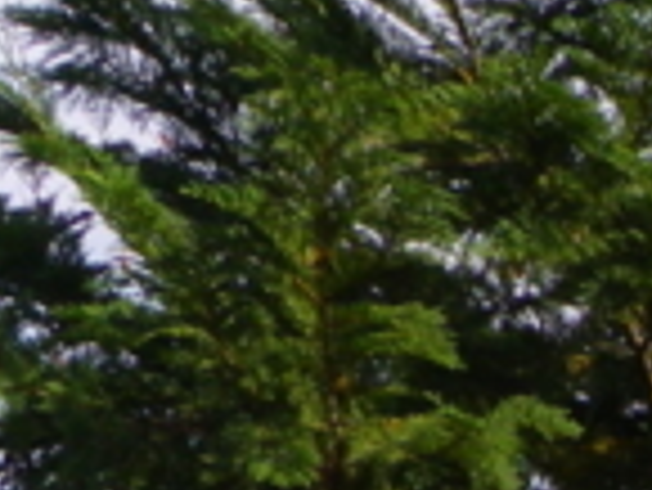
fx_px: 3638
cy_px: 1227
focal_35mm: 193
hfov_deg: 9.1
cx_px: 1632
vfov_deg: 7.2
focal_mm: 6.2
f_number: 6.3
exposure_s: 1/200
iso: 64
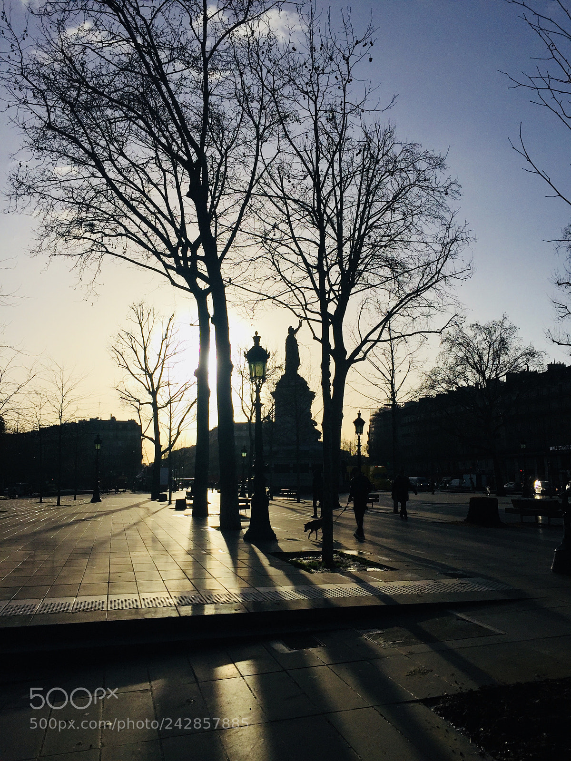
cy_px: 380
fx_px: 638
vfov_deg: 61.7
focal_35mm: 29
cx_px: 286
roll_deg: +1.1
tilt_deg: +8.6
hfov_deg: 48.2
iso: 32
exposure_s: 1/9901
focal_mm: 4.15
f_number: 2.2
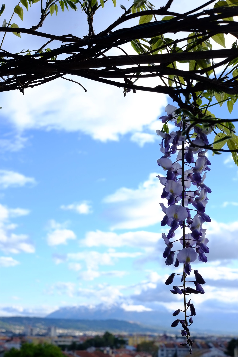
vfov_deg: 47.4
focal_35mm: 41
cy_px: 178
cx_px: 119
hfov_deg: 32.6
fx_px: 407
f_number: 9
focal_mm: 27
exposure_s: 1/125
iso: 200
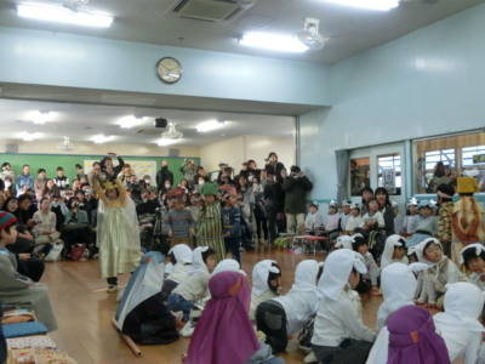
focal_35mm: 38
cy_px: 182
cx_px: 242
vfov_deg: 37.7
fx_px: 532
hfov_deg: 49.0
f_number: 3.9
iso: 400
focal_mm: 6.67
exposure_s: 1/80
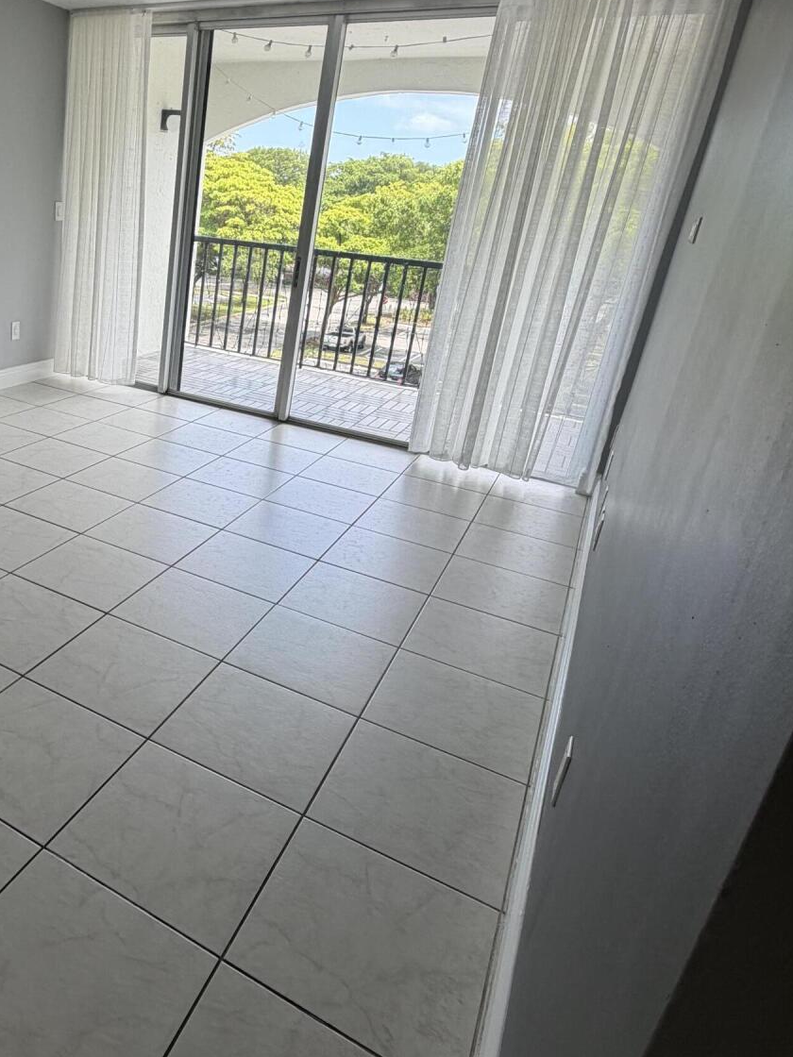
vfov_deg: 69.2
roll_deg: -4.3
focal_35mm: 25
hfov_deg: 50.7
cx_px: 131
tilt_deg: -20.3
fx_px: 764
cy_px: 478
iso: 32
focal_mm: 2.22
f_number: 2.2
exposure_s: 1/120
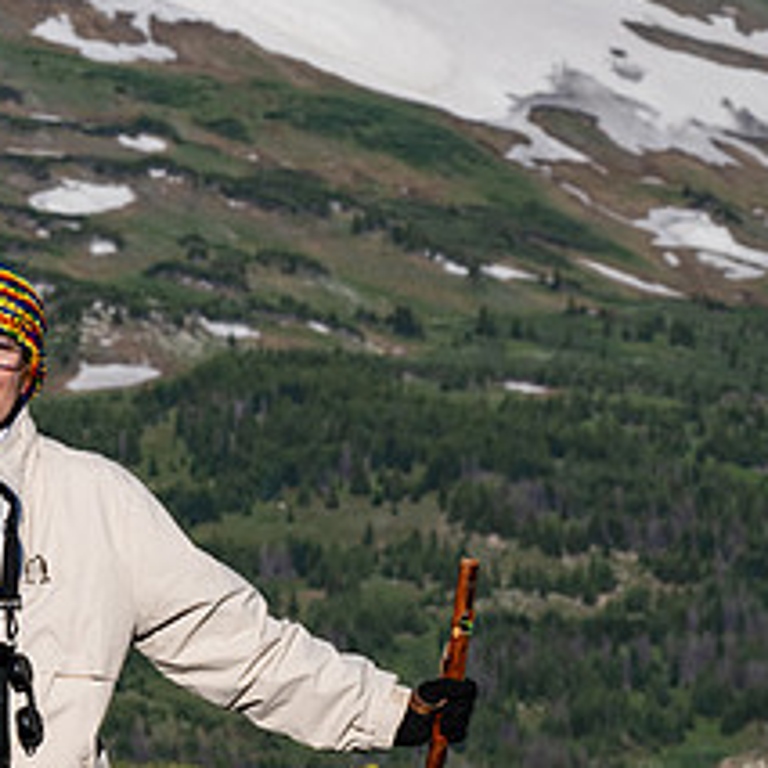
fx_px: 10467
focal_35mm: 417
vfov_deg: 4.2
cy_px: 233
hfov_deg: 4.2
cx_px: -133
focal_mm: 180
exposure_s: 1/800
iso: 900
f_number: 18
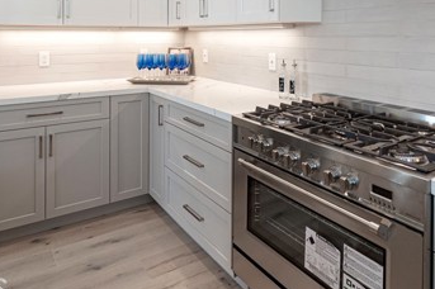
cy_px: 38
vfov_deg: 43.0
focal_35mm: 28
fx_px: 338
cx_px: 237
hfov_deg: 65.4
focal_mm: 10
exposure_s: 1/30
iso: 320
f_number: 7.1
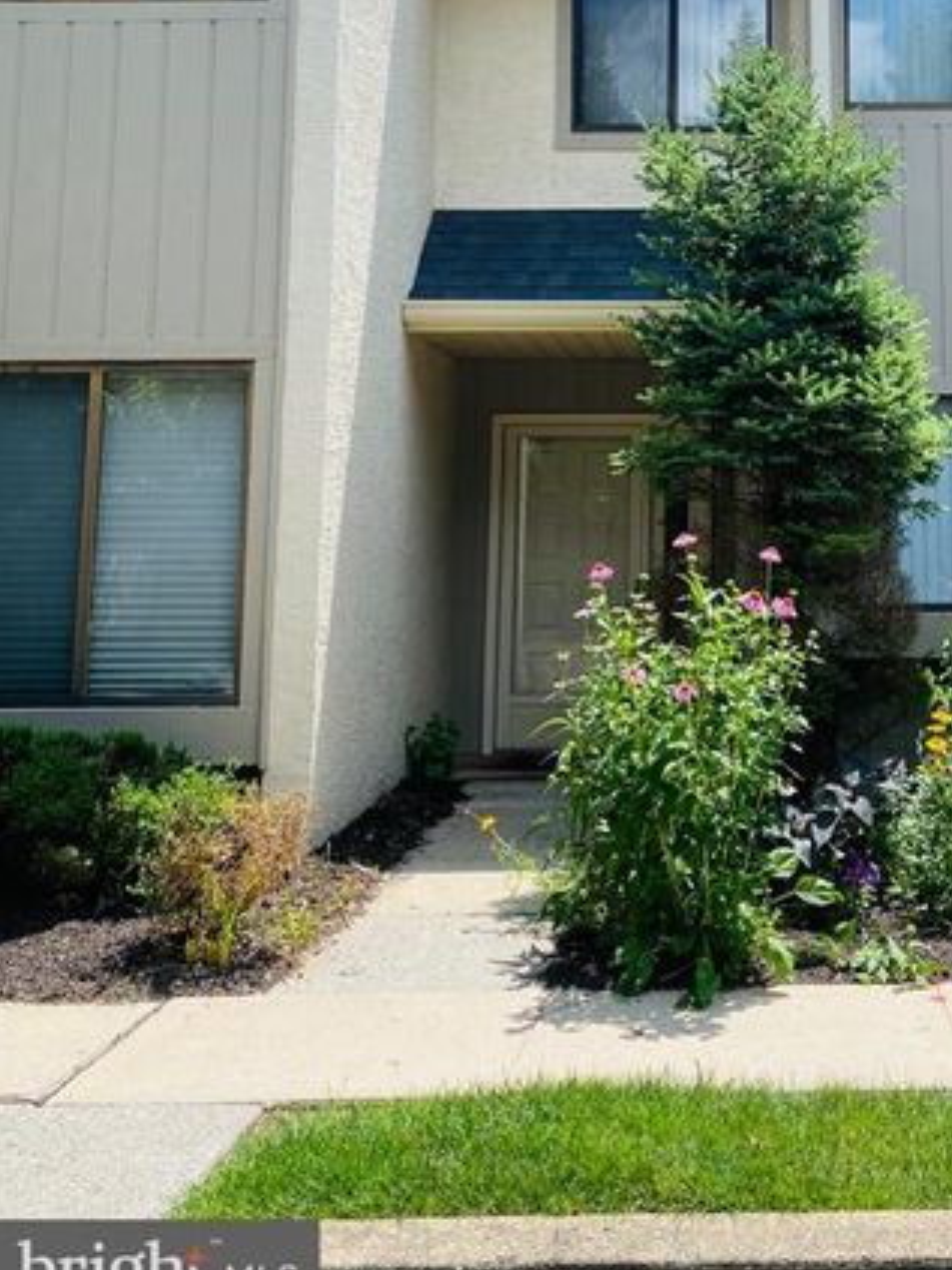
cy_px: 326
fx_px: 1504
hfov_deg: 34.2
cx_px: 745
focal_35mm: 41
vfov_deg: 44.3
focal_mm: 4.25
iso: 32
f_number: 1.8
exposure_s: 1/2066
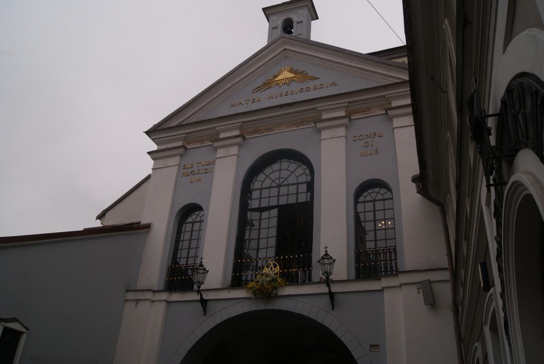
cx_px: 272
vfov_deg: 43.7
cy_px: 182
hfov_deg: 61.9
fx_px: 454
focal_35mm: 30
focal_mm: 20
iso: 100
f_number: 9
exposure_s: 1/80
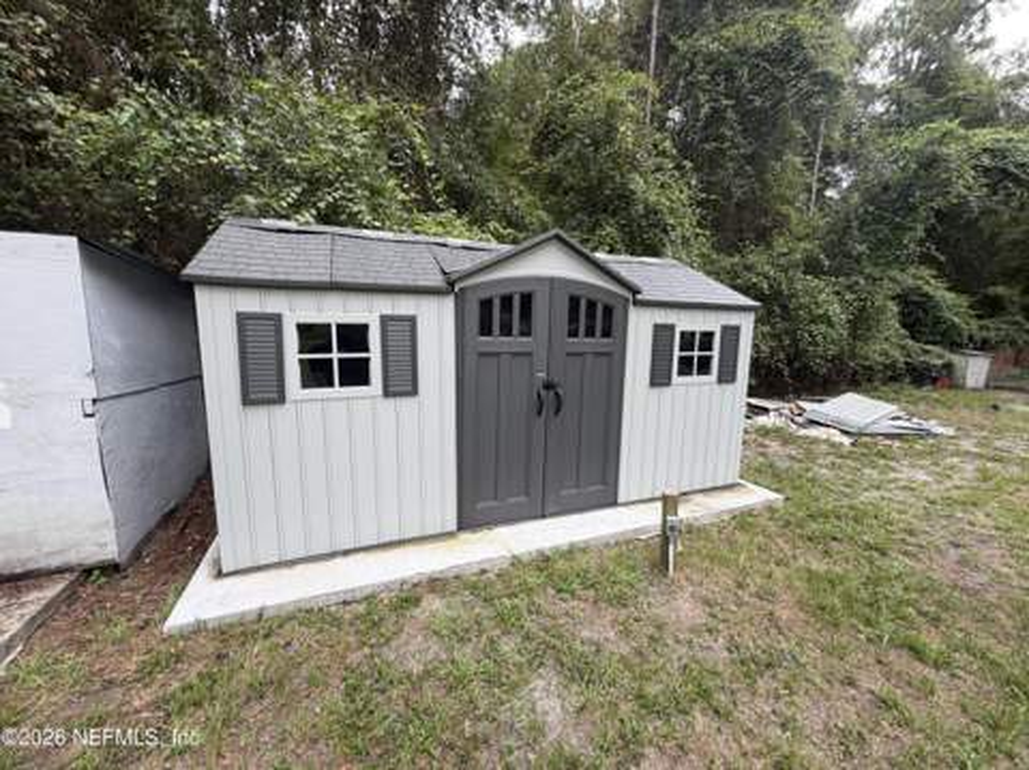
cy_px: 385
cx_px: 514
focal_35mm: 14
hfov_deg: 102.1
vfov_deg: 85.6
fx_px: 416
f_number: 2.2
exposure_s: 1/121
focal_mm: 2.22
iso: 50
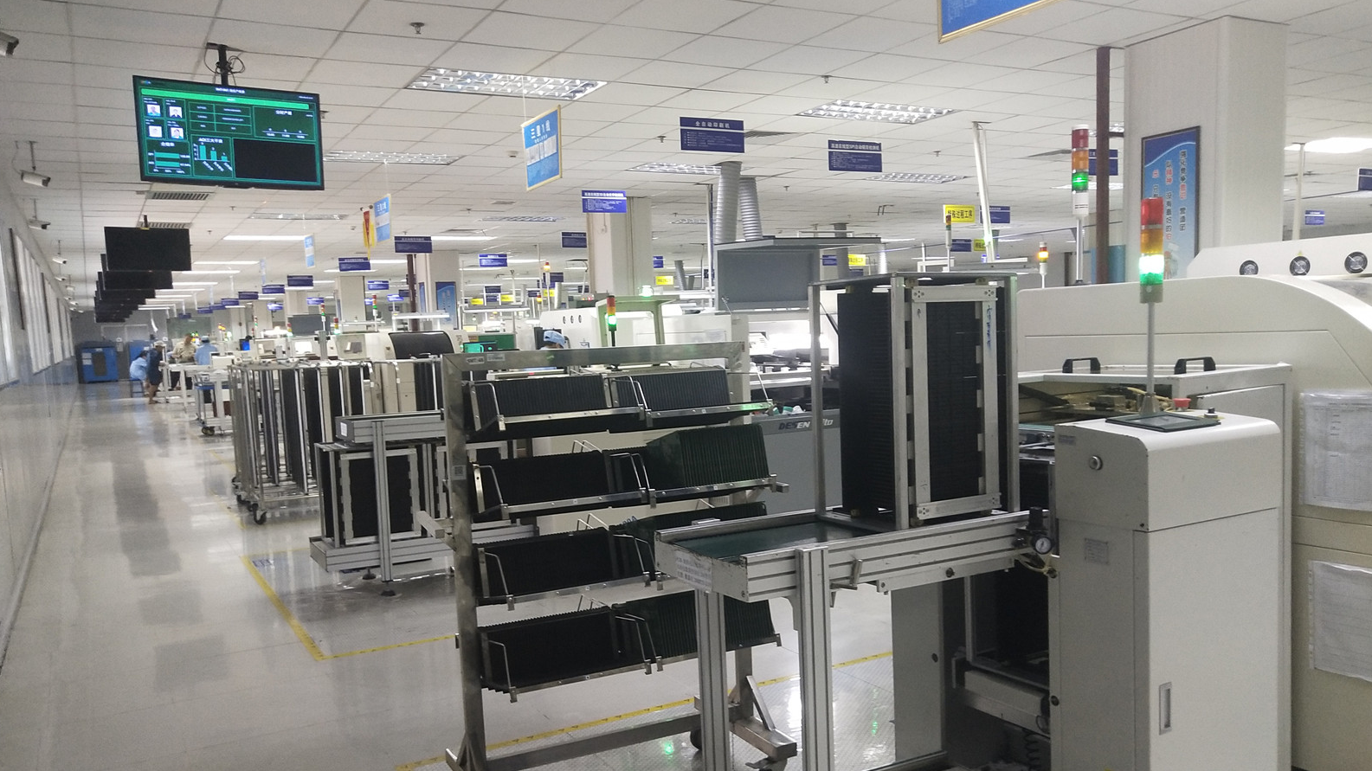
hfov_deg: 59.5
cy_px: 453
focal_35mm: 33
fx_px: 1200
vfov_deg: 35.5
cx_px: 688
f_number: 1.8
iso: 429
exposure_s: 1/50
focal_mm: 3.95
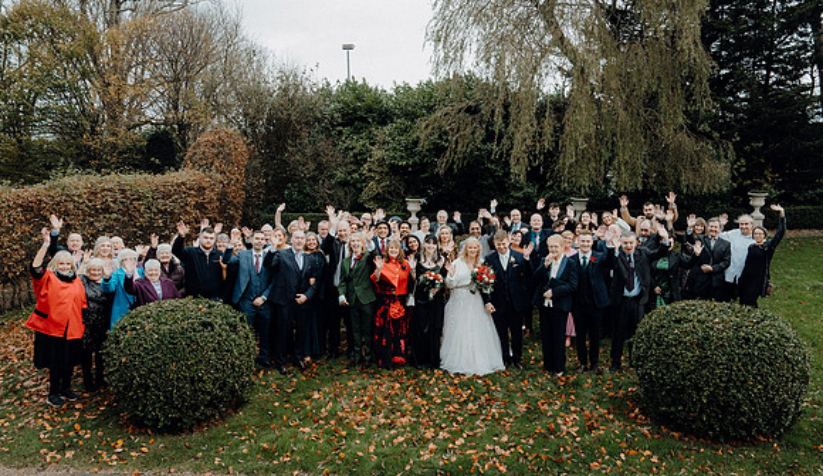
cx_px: 430
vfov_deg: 43.1
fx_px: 601
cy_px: 214
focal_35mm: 27
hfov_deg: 68.8
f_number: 3.5
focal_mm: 24
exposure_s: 1/200
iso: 1600
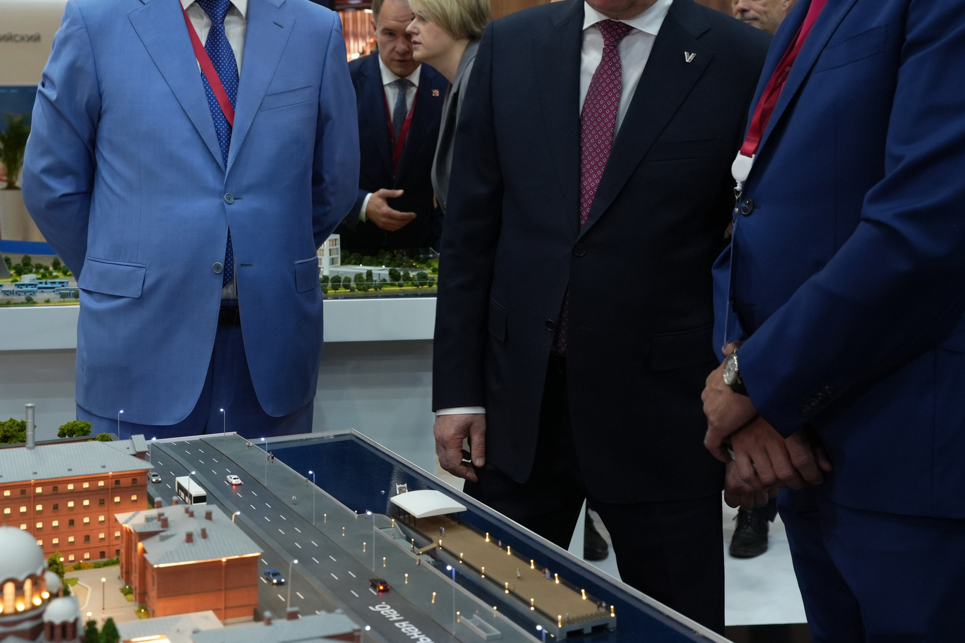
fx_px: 1394
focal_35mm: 52
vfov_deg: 25.7
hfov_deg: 38.1
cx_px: 397
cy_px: 172
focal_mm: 35
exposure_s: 1/160
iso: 1600
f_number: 2.2
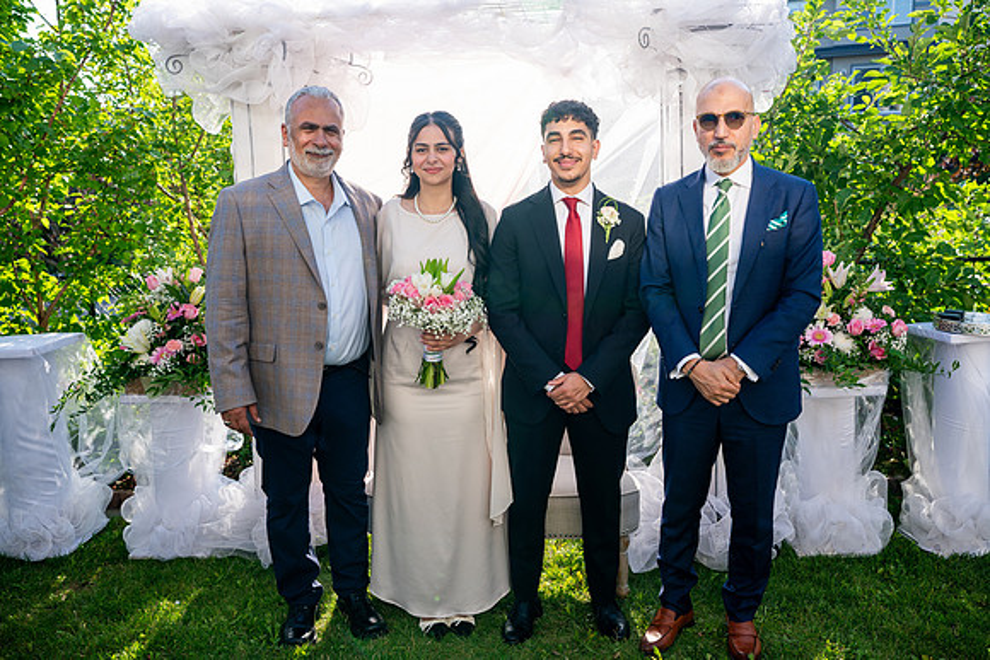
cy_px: 330
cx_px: 495
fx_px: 770
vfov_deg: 46.4
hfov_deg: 65.5
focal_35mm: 28
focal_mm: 28
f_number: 3.5
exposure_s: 1/640
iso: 200
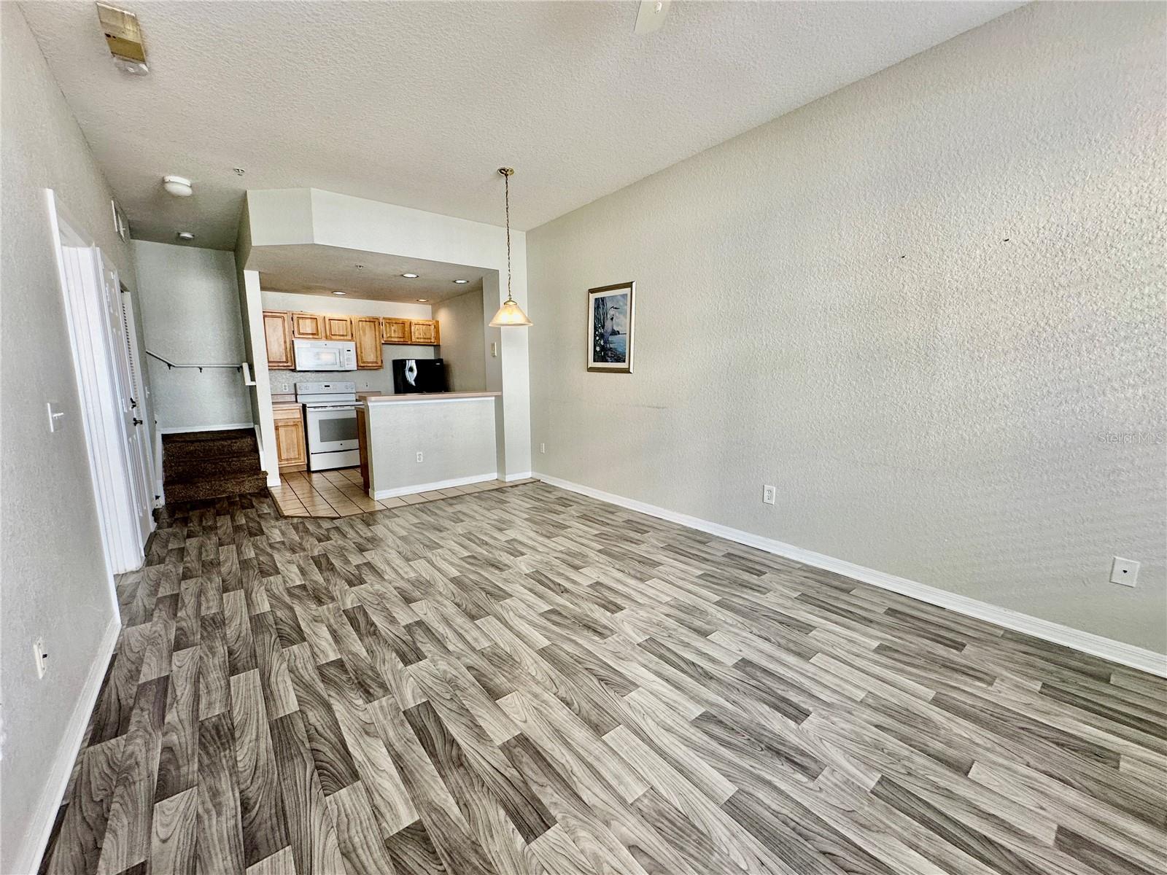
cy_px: 438
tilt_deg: -7.1
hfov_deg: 102.1
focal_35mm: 14
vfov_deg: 85.7
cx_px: 584
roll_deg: -0.3
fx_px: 472
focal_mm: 2.22
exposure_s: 1/120
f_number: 2.2
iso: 125
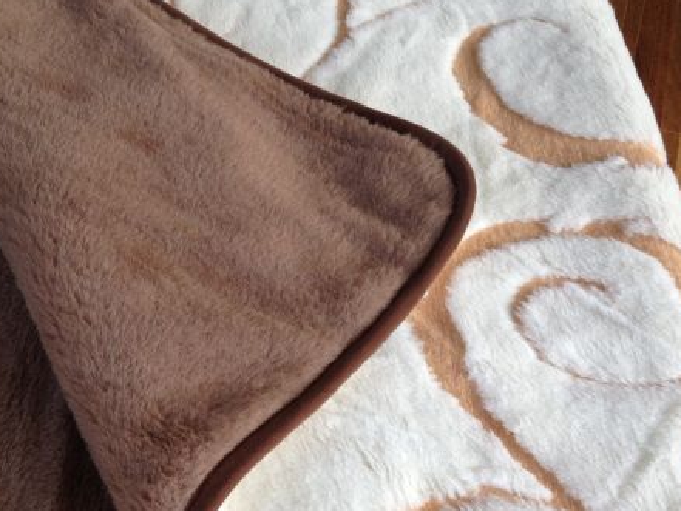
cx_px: 228
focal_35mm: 53
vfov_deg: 27.3
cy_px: 355
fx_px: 1043
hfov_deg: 35.8
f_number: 2.4
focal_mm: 4.13
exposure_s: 1/125
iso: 50
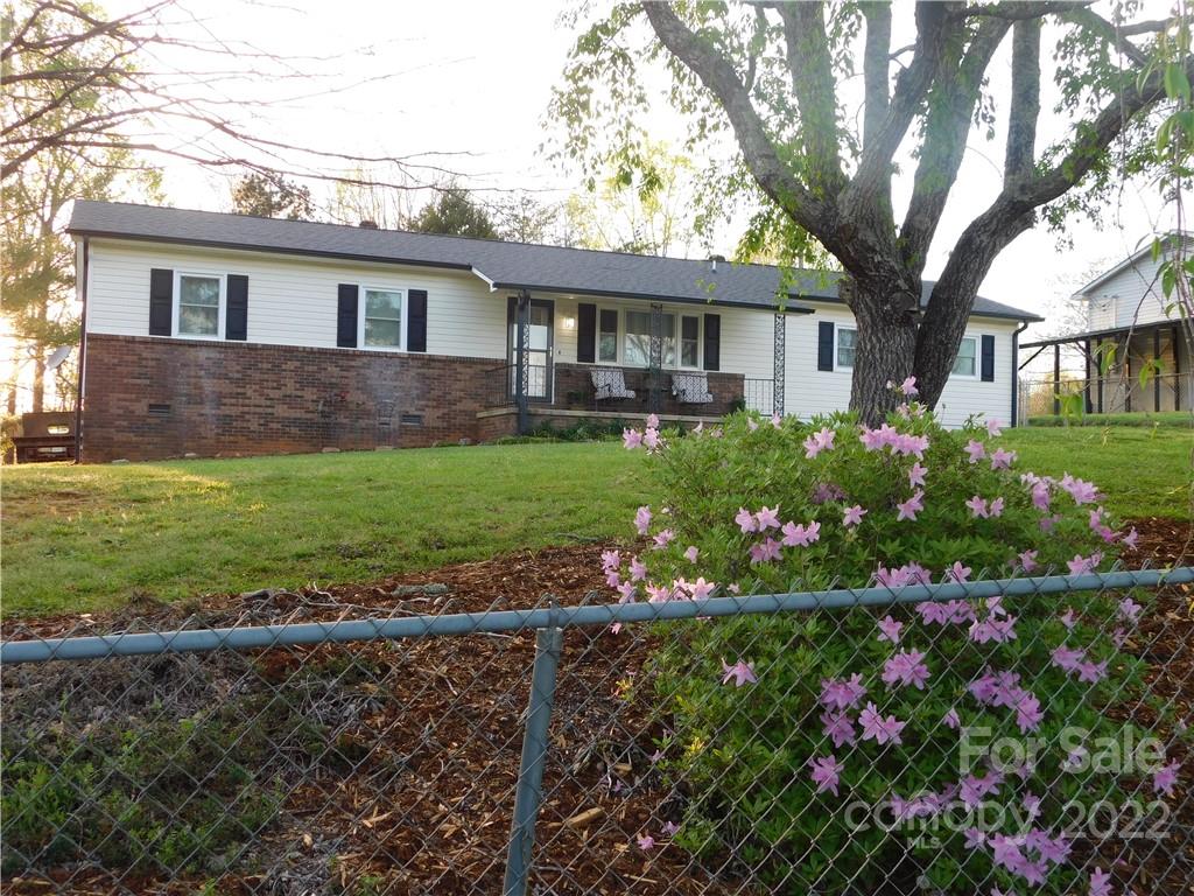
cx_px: 597
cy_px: 448
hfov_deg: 51.4
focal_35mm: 36
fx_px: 1242
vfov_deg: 39.7
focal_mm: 6.3
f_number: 3.5
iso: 125
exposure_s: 1/100
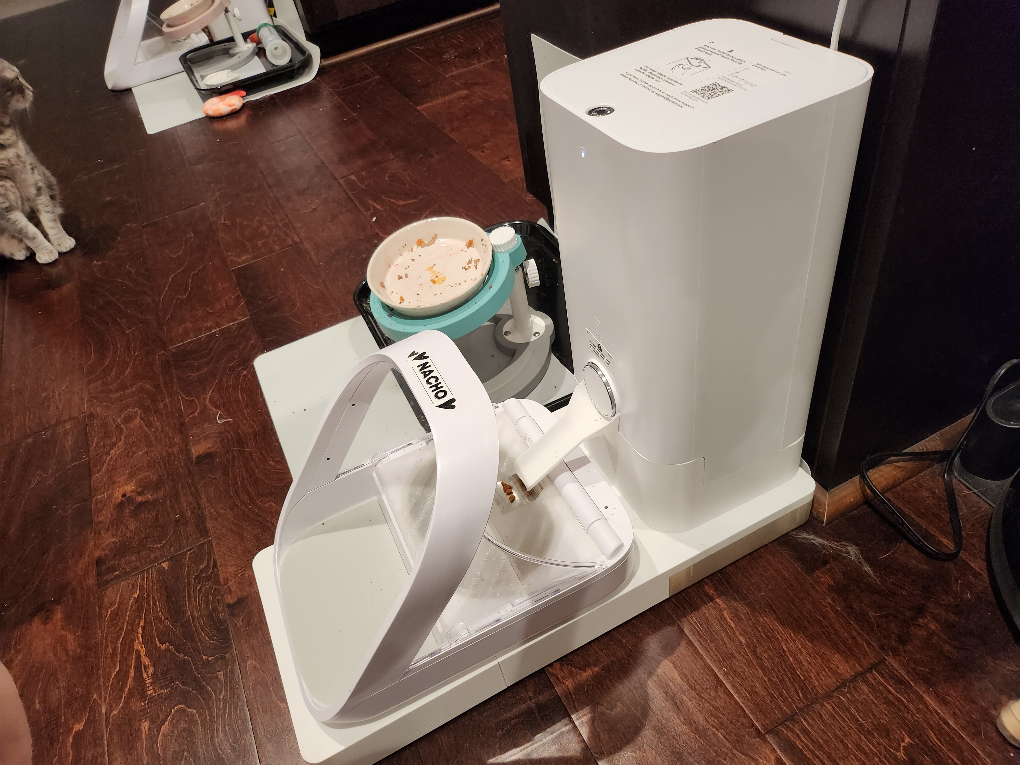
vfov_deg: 56.8
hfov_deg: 71.6
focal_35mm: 24
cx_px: 510
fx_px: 707
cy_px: 382
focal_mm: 5
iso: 800
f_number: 1.8
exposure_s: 1/120
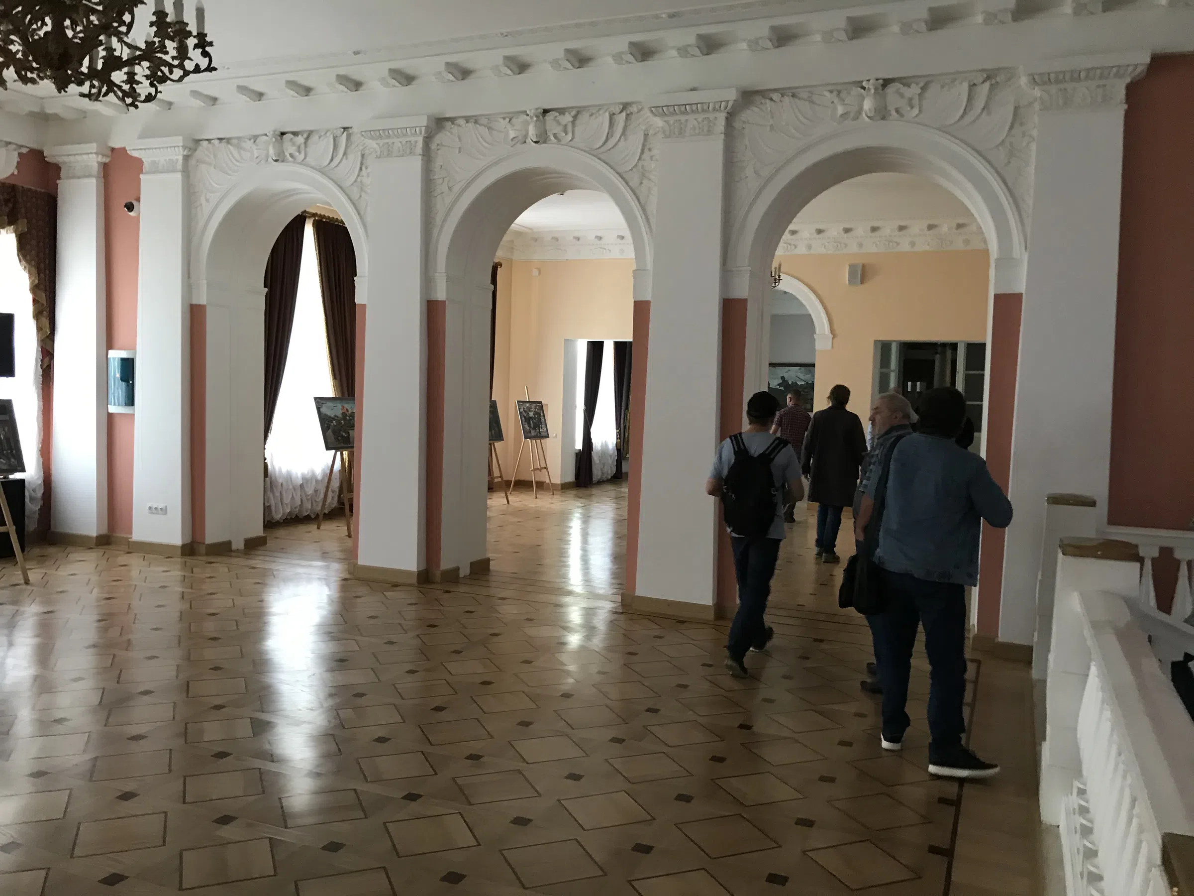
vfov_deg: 49.7
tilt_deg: -1.8
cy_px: 448
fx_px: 966
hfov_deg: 63.4
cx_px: 597
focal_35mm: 28
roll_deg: +1.2
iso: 80
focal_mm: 3.99
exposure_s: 1/17
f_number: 1.8
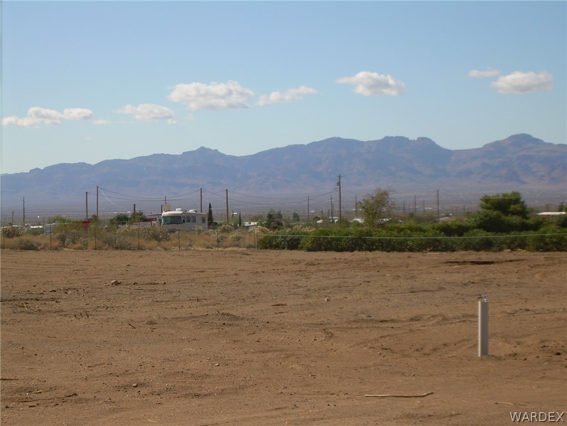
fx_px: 1605
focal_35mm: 98
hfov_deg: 20.0
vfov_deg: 15.1
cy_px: 213
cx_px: 284
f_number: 4.5
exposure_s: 1/648
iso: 50
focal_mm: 16.8
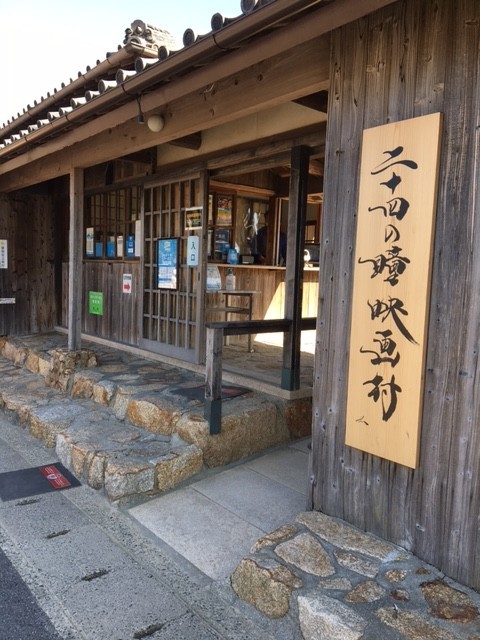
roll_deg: -1.9
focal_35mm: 29
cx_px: 240
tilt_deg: -4.5
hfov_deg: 48.2
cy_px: 320
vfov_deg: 61.7
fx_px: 536
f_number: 2.2
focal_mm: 4.15
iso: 25
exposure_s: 1/222
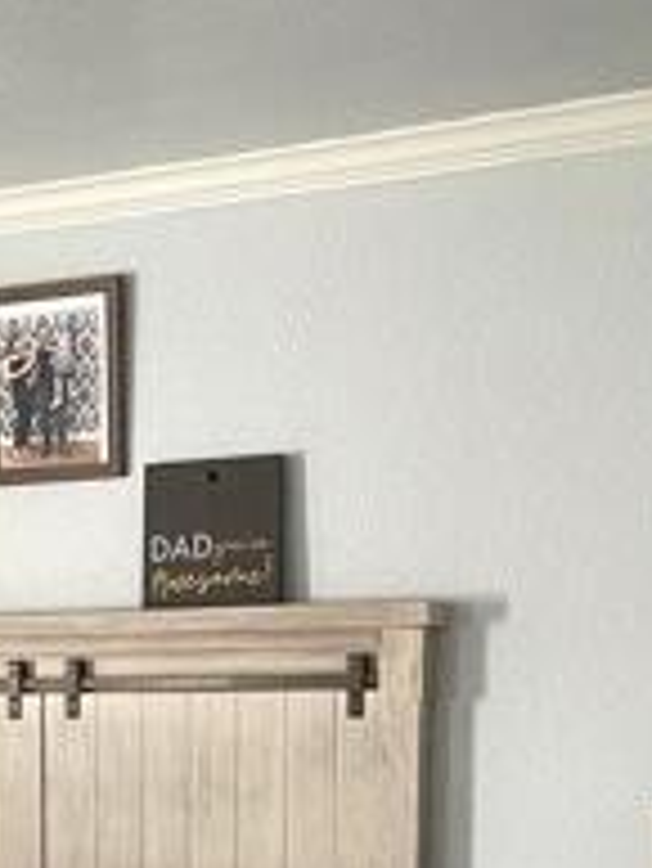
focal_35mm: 86
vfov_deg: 21.7
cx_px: -229
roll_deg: +1.9
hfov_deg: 16.2
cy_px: 926
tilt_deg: -7.5
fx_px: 2157
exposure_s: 1/60
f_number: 1.6
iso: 400
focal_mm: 5.1
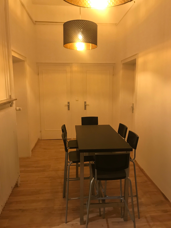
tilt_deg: -8.6
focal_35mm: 28
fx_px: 184
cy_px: 114
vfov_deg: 63.4
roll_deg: +1.0
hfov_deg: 49.7
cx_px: 86
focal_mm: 3.99
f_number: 1.8
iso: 100
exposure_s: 1/14
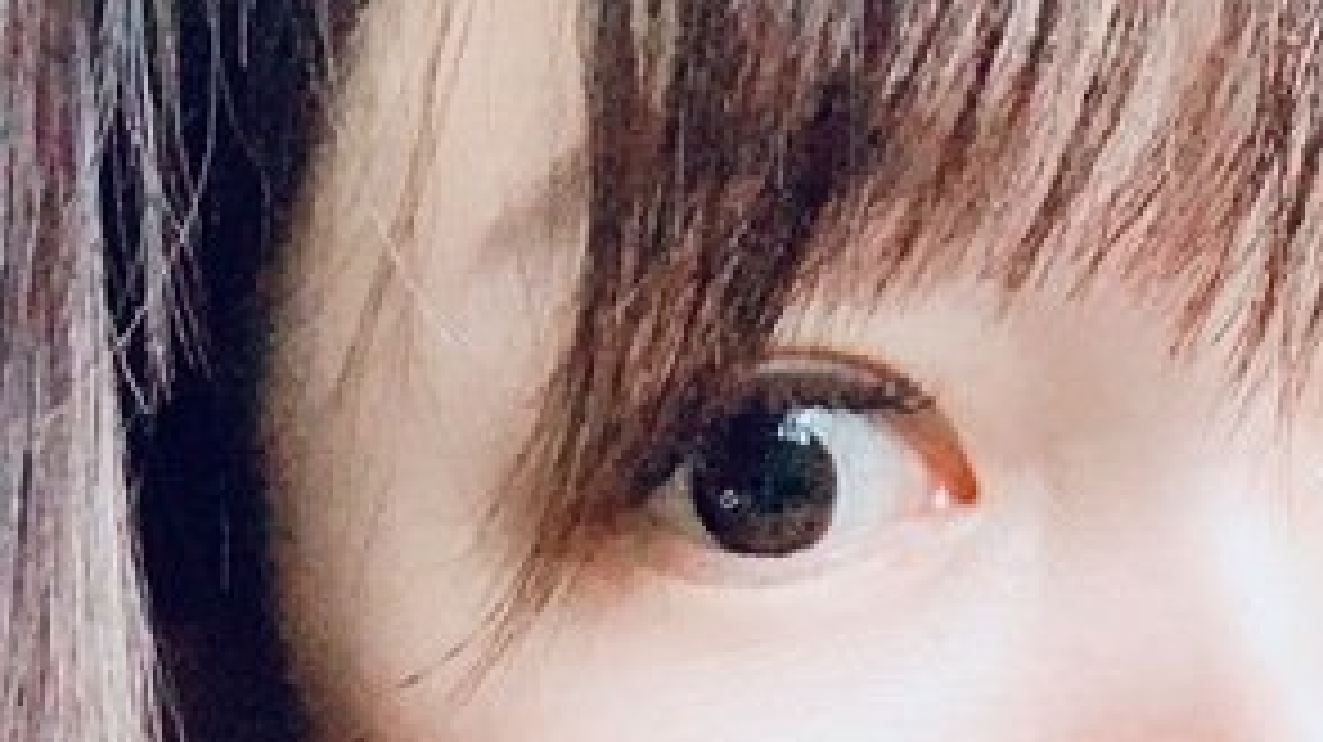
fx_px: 3331
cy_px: 1569
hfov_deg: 22.4
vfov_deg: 11.3
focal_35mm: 95
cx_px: 886
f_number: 2.2
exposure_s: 1/60
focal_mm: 2.87
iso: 250
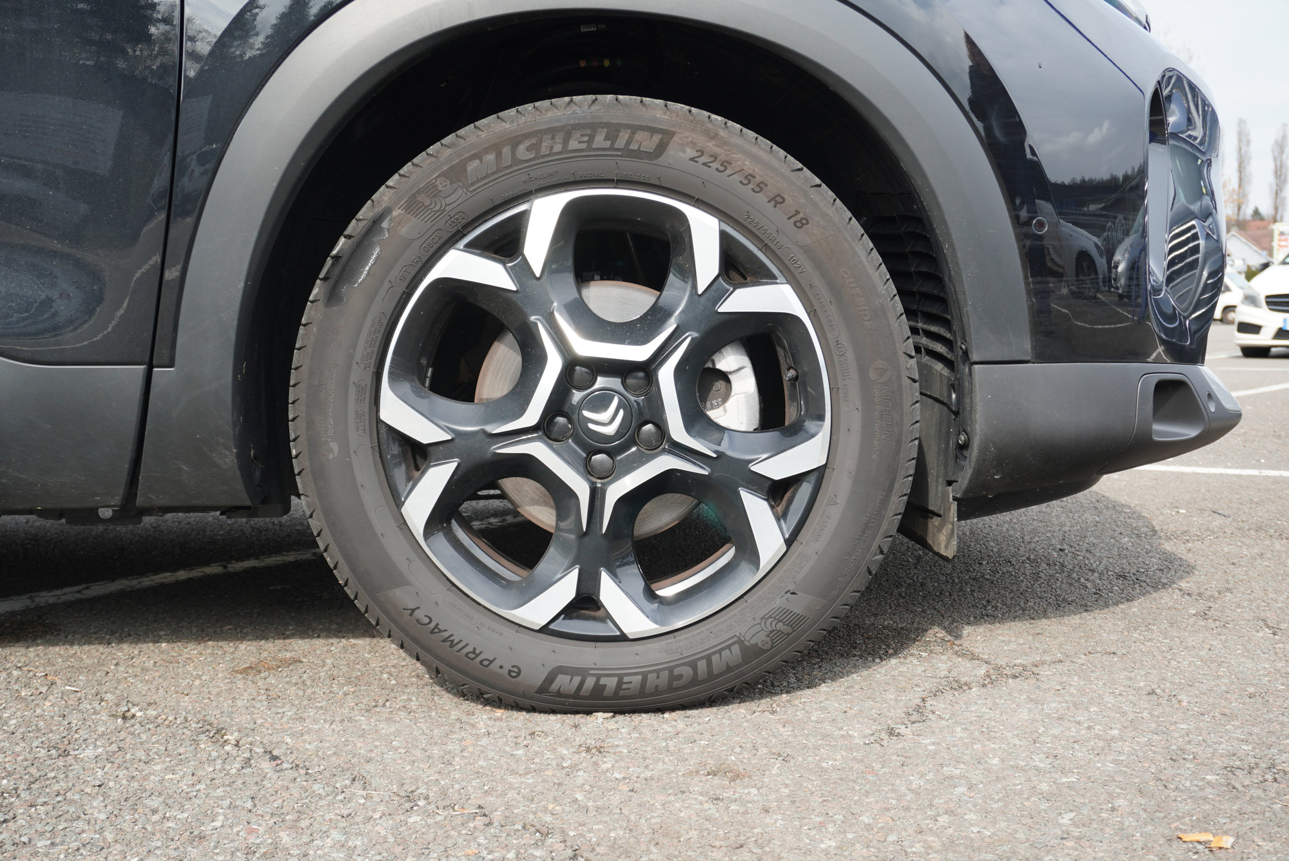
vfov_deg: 35.5
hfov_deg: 51.3
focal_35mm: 38
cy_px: 430
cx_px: 644
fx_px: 1343
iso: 100
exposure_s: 1/60
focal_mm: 25
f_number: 5.6
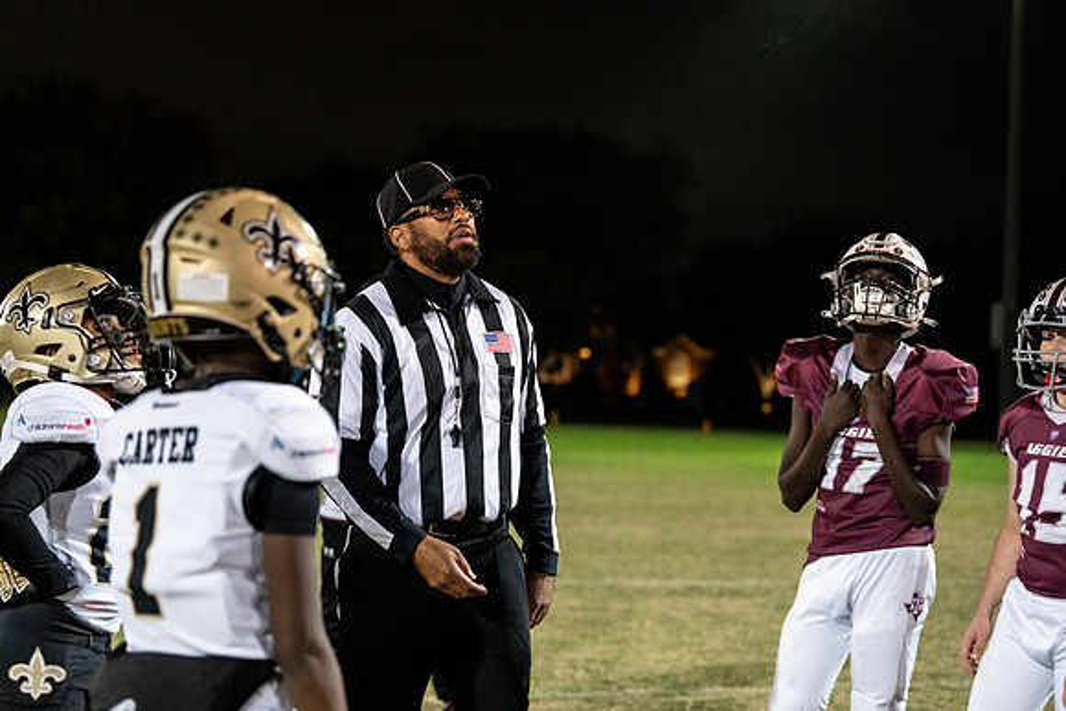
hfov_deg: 28.8
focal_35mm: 70
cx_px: 533
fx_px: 2073
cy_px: 356
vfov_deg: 19.5
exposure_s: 1/320
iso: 4000
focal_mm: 70
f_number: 2.8
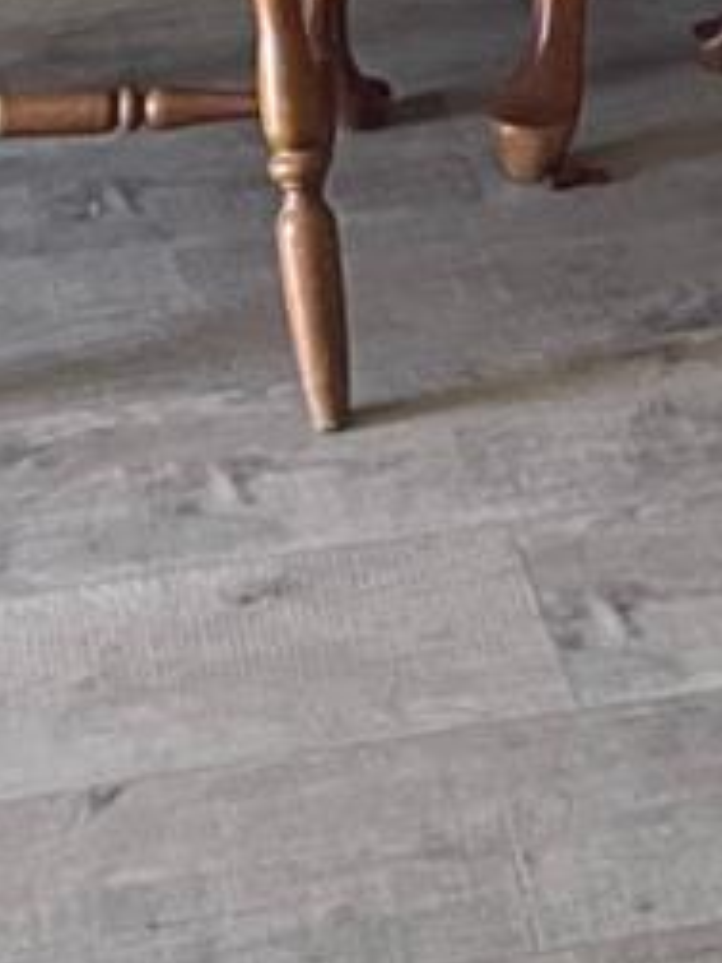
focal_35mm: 149
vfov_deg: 10.9
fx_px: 4144
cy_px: -1441
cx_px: 613
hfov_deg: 9.9
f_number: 1.6
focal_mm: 5.1
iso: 500
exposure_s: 1/54
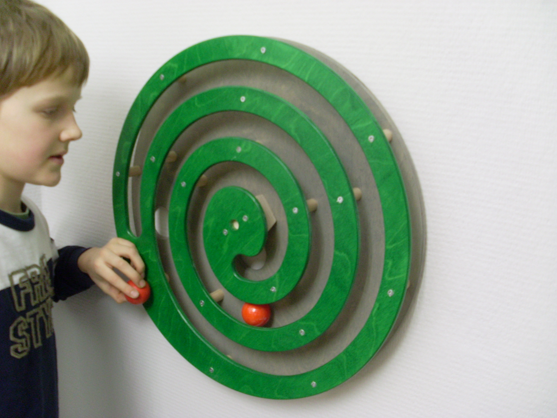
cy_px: 209
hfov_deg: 49.0
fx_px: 611
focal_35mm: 38
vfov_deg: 37.7
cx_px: 278
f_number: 3
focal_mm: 6.3
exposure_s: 1/15
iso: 200
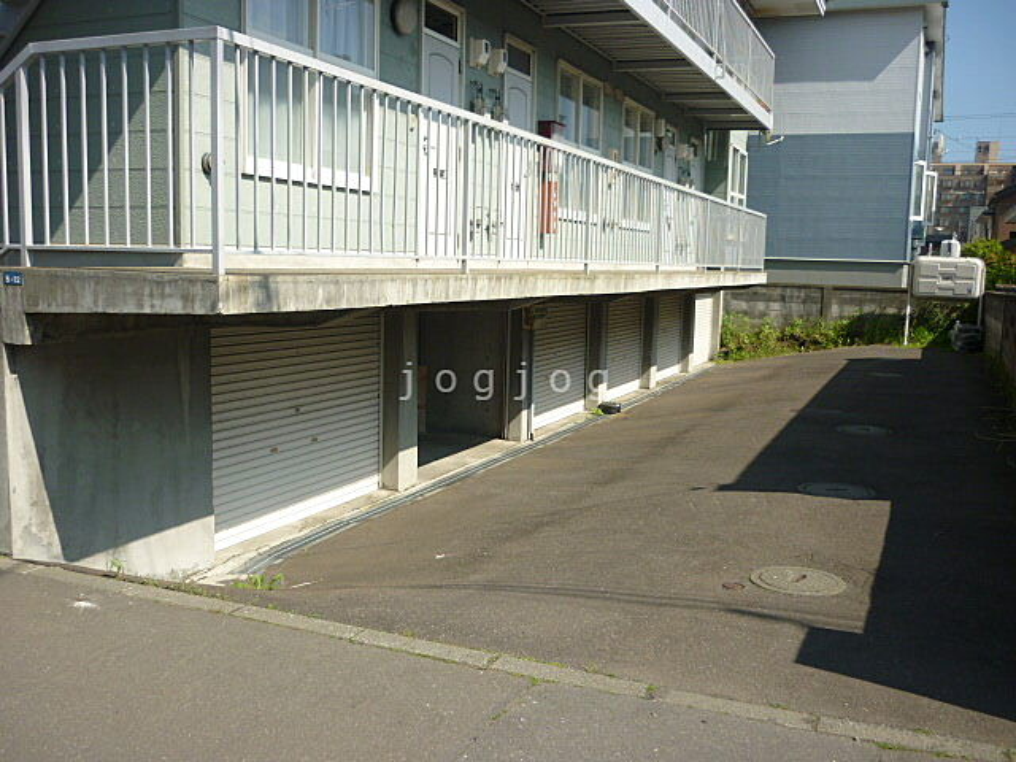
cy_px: 381
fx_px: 969
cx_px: 508
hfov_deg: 55.4
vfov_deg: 42.9
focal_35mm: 33
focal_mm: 5.5
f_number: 8
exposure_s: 1/160
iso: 100
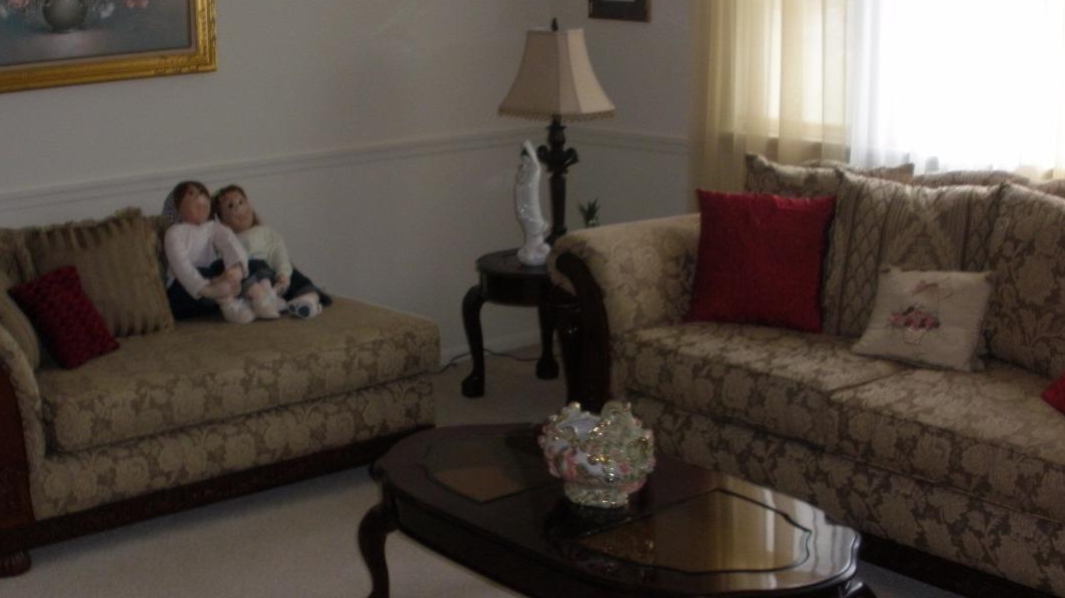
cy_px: 179
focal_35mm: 53
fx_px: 1496
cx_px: 515
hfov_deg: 39.2
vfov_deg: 22.5
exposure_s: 1/30
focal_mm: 6.3
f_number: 3.5
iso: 160
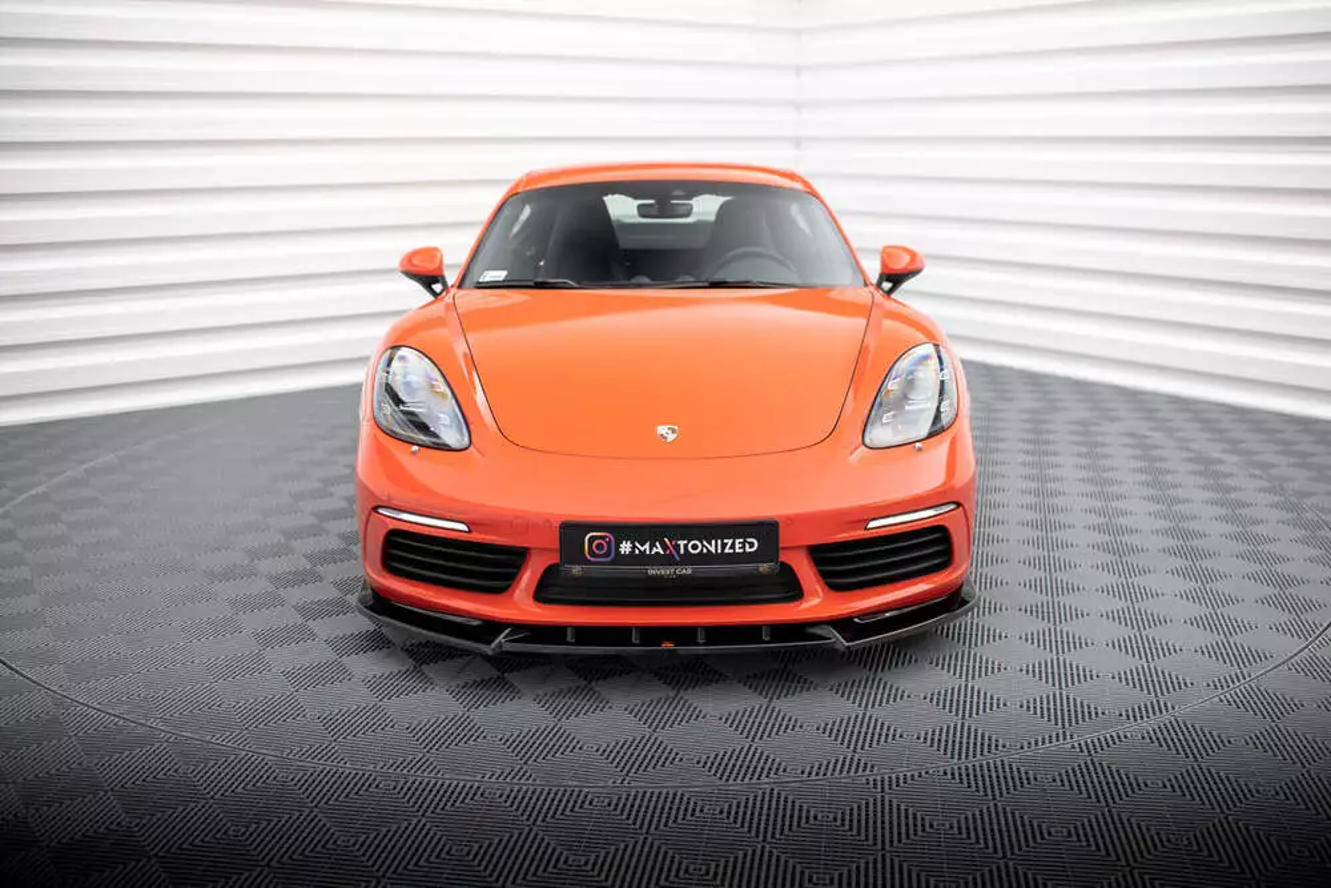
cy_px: 444
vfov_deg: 37.1
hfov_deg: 53.4
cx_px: 670
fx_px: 1324
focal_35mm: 36
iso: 500
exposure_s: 1/160
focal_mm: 35
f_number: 2.5
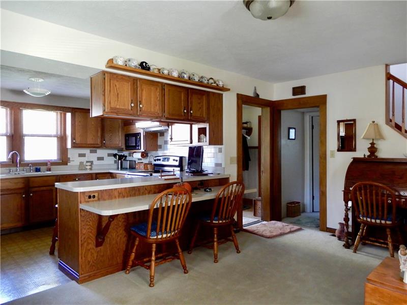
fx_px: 282
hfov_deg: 71.6
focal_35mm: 24
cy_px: 152
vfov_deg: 56.8
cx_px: 204
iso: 400
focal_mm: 4.3
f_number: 3.4
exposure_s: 1/10
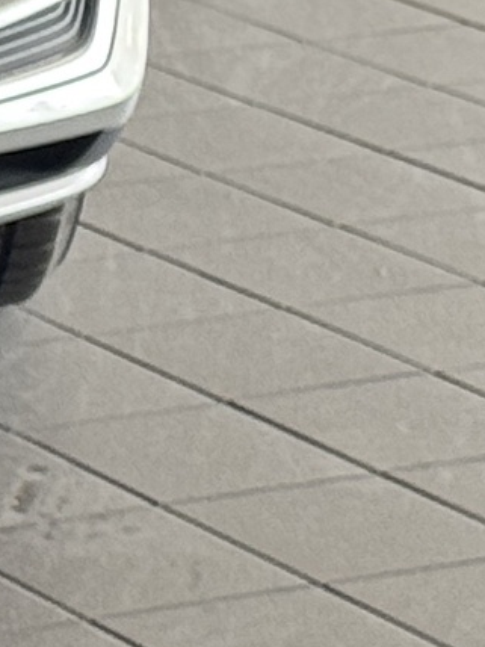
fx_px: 6034
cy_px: -558
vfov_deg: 6.0
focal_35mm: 323
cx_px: -1058
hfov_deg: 4.4
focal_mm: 6.76
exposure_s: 1/60
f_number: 1.78
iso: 100
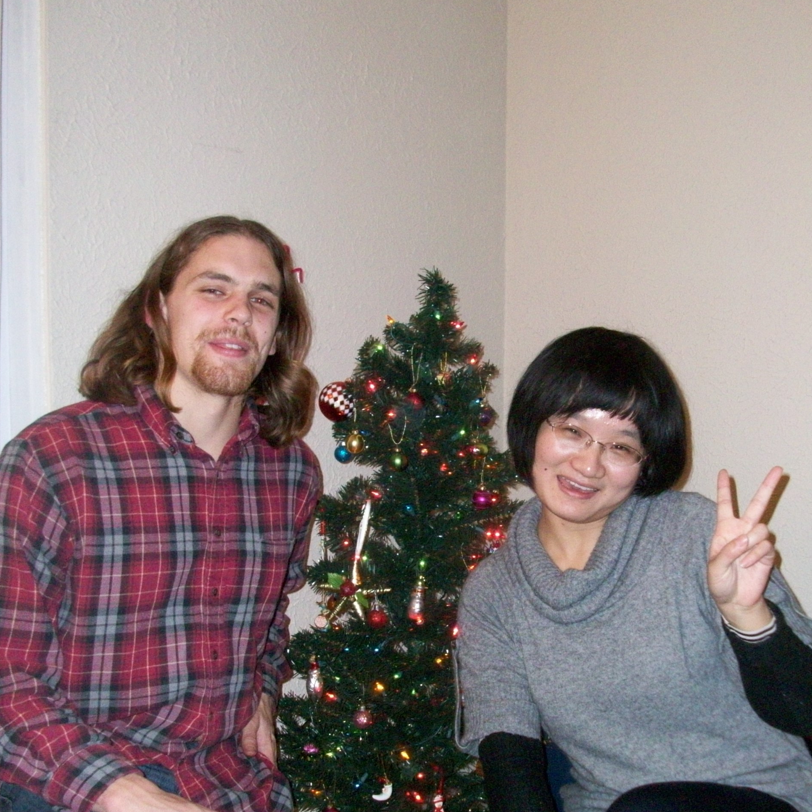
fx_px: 1088
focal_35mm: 41
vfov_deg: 40.7
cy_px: 488
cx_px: 403
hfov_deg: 40.9
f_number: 2.8
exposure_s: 1/60
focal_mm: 5.7
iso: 320
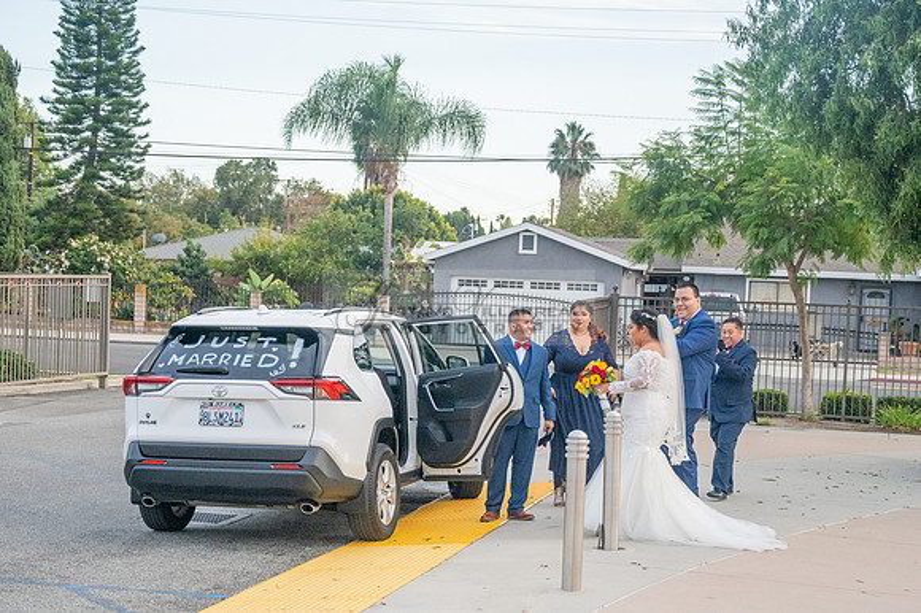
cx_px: 422
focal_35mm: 62
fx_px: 1581
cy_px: 380
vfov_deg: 21.9
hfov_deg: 32.5
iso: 2500
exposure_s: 1/2500
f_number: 4
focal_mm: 47
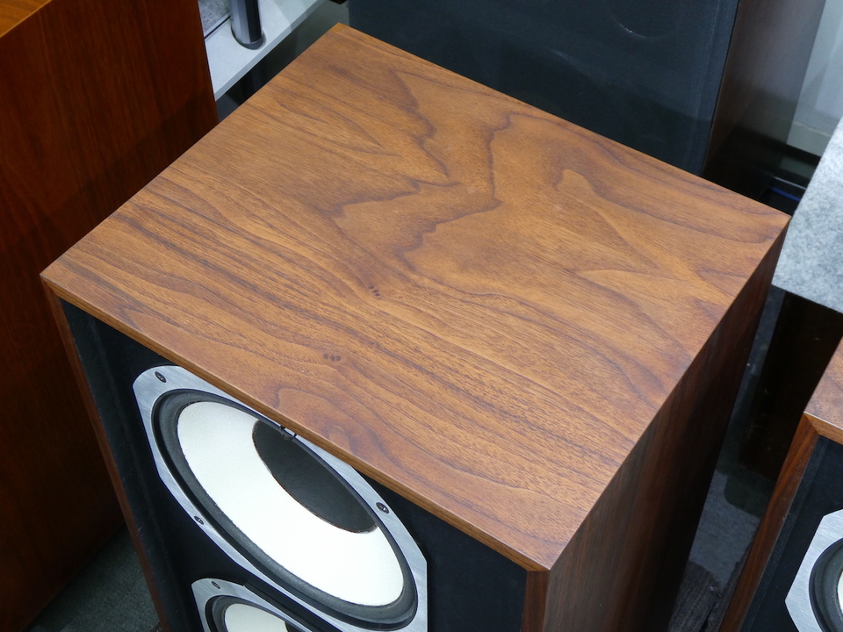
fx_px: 1218
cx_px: 422
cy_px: 316
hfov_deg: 38.2
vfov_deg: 29.1
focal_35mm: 50
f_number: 4.1
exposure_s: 1/6
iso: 200
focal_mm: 9
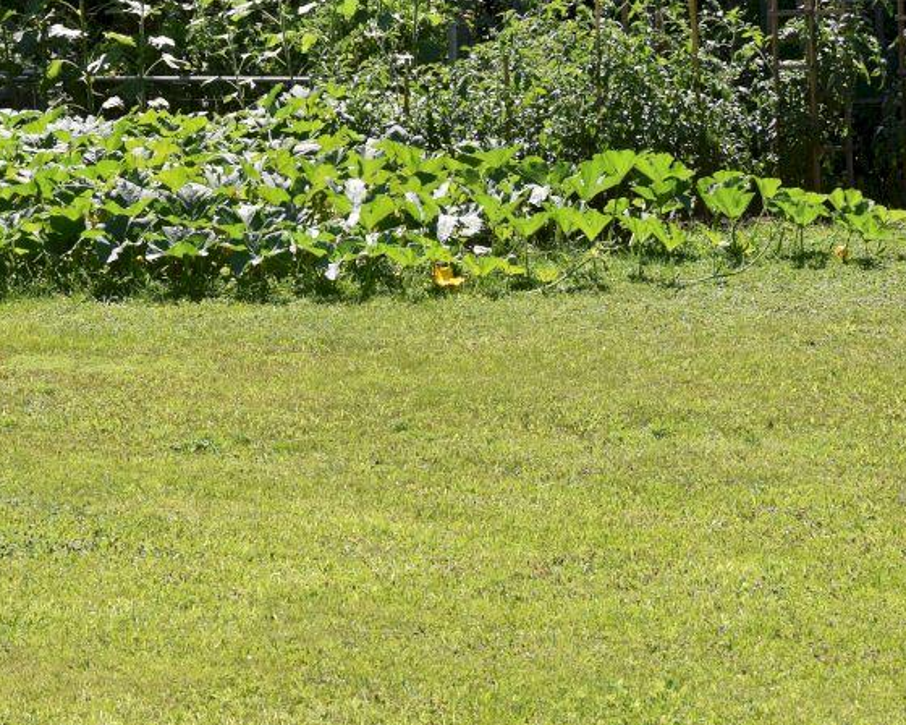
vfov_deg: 7.9
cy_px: 83
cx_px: 61
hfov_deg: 9.8
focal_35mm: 196
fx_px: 5256
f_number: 10
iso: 200
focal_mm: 52
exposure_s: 1/400
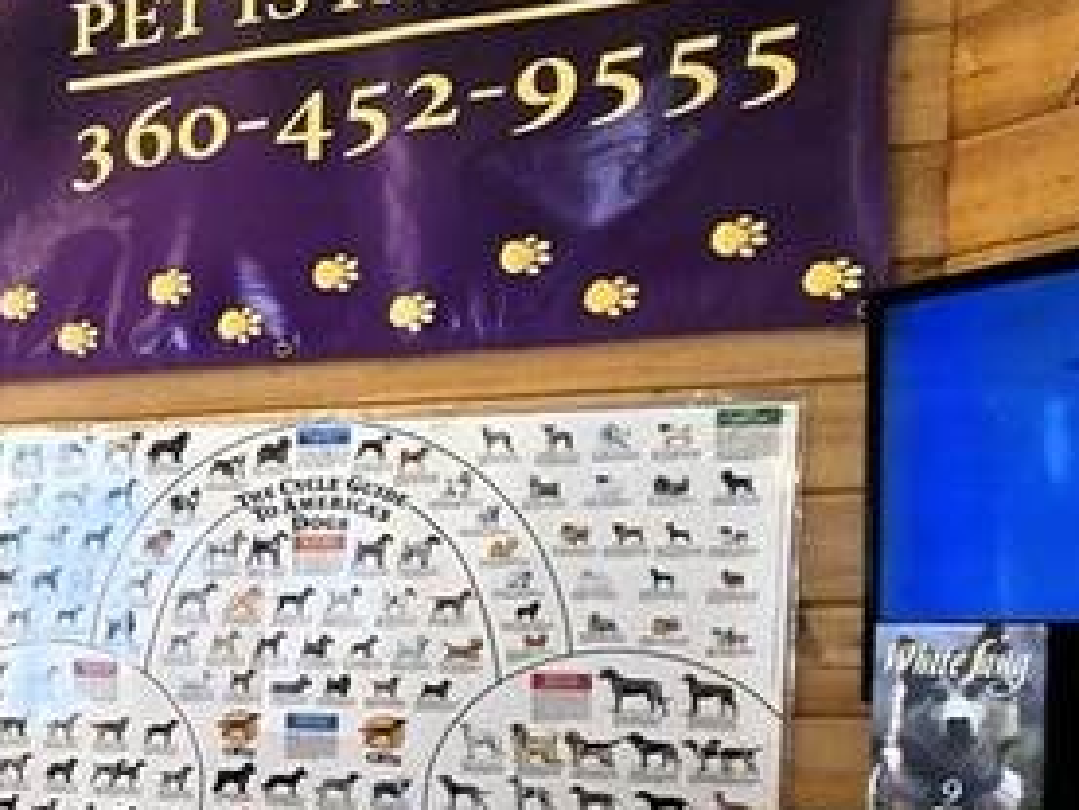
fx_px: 1871
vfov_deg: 23.9
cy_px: 701
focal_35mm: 60
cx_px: -888
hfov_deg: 21.0
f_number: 2.2
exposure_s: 1/120
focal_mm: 2.2
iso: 100
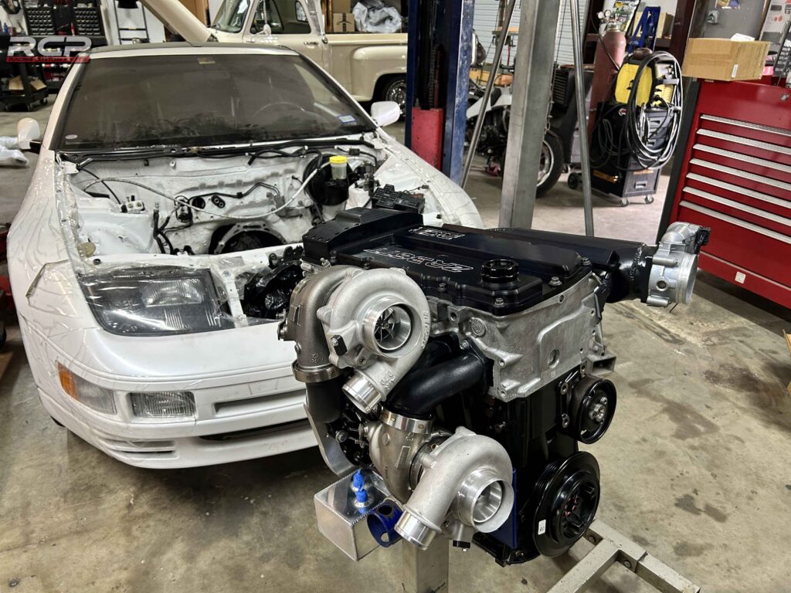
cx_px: 396
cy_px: 296
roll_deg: -1.3
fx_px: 594
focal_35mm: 26
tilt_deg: -26.3
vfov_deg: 53.1
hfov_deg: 67.3
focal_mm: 5.7
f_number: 1.5
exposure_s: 1/60
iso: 125
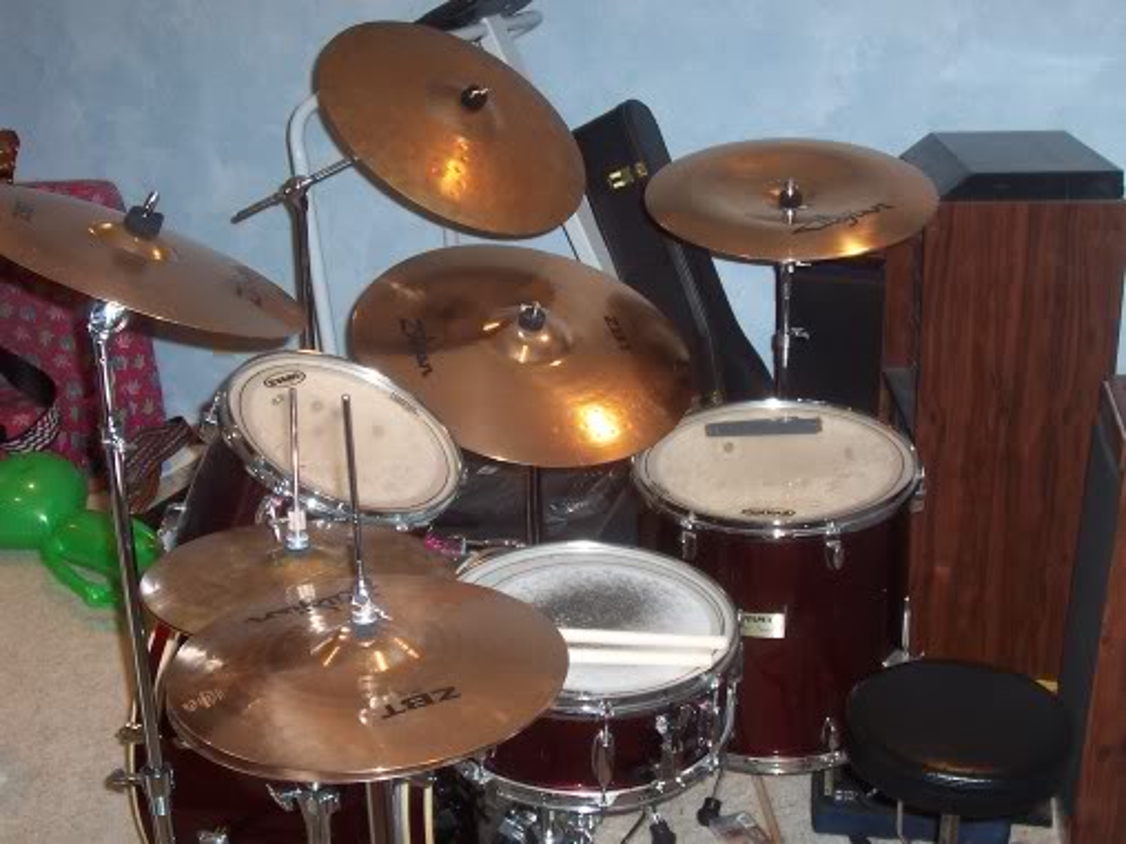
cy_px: 422
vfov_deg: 31.5
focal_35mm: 46
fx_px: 1496
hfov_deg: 41.2
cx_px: 563
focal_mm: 7
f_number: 3
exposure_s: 1/60
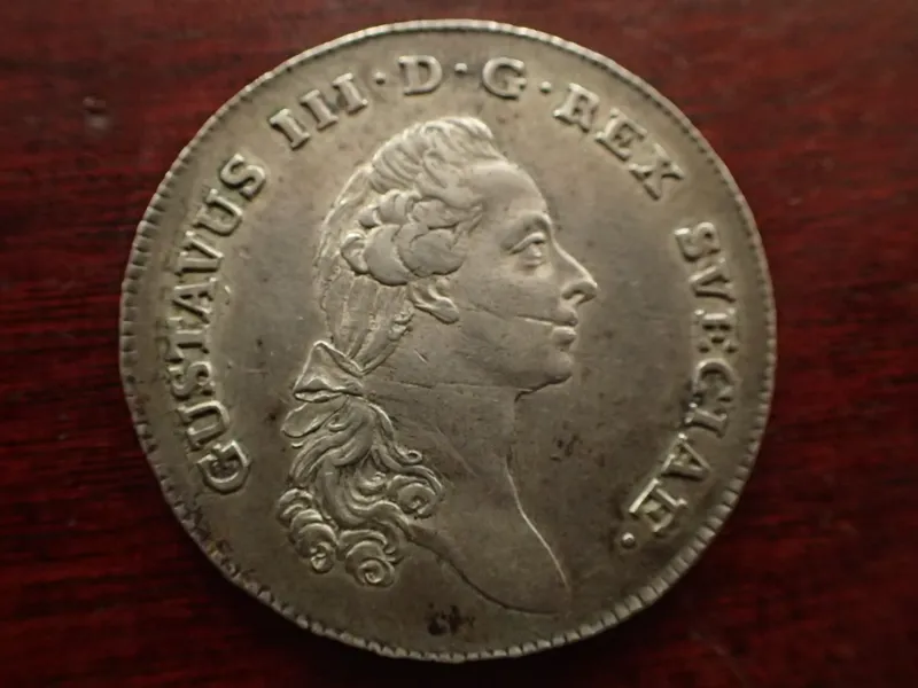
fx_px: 796
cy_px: 344
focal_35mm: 30
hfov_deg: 60.0
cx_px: 459
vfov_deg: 46.8
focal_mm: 5.5
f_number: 2.3
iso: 1000
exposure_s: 1/30
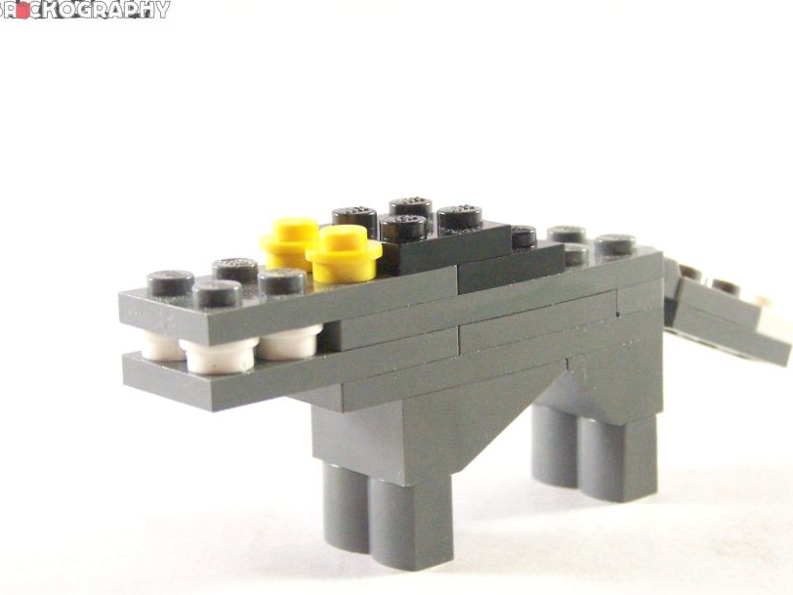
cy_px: 333
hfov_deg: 22.5
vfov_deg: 17.0
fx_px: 1993
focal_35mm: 87
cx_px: 472
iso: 400
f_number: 3.2
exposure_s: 1/60
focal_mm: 11.5
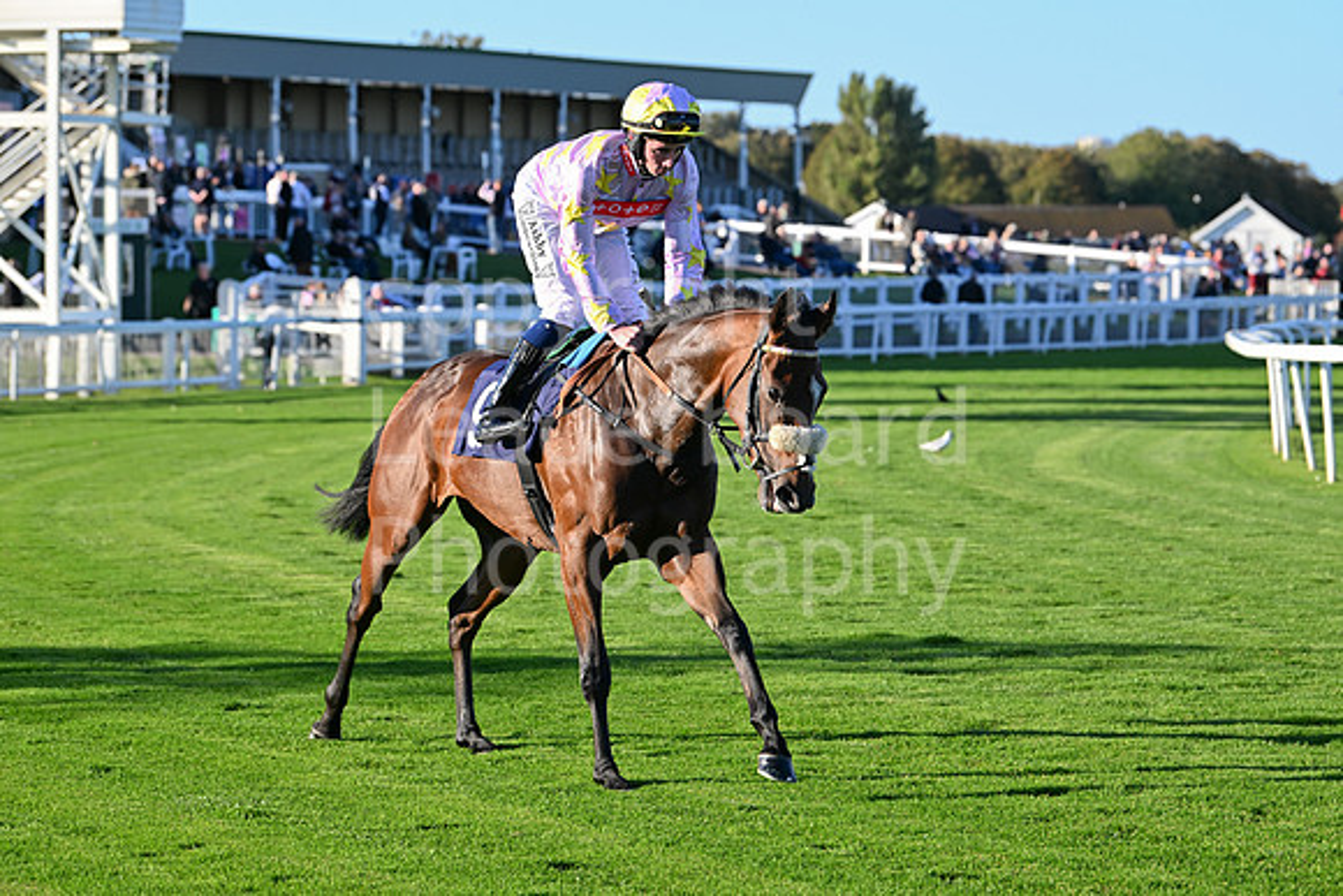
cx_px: 672
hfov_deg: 15.2
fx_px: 5037
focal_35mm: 135
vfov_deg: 10.2
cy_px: 448
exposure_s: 1/1000
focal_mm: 135
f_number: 5.6
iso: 400
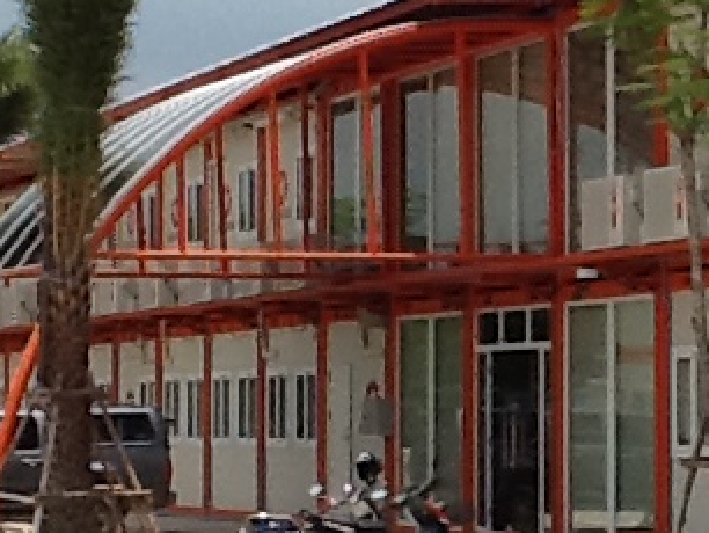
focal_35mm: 138
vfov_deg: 10.7
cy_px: 401
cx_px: 637
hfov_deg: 14.1
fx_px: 2829
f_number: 2.4
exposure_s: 1/2433
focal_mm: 2.03
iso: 50
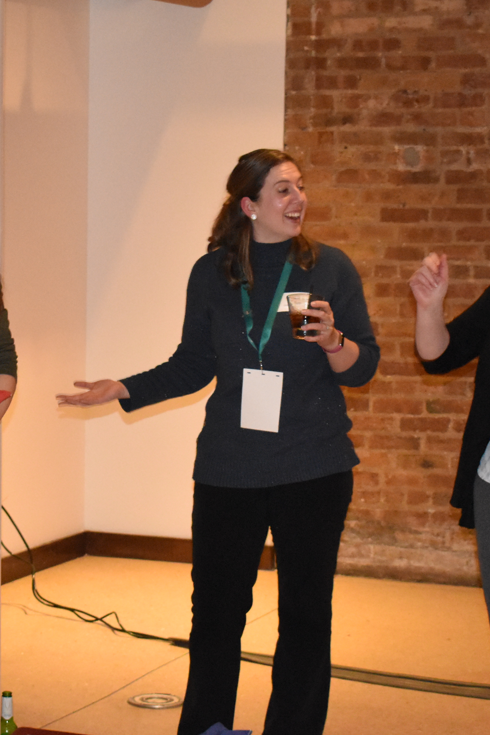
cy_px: 378
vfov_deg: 20.8
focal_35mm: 98
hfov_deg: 13.9
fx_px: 2001
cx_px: 114
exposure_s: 1/60
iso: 5000
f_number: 4.8
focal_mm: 36
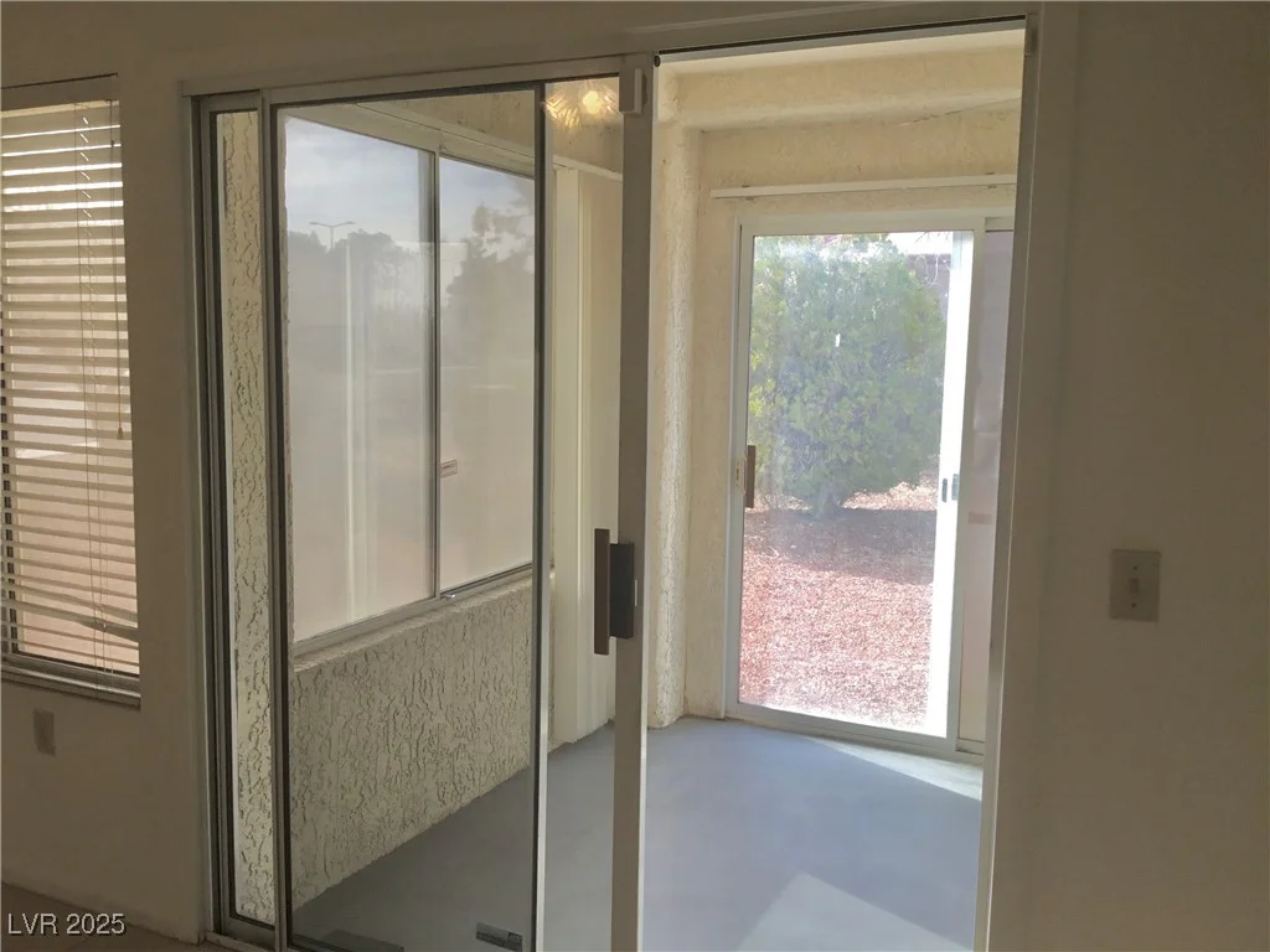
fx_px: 1137
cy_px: 476
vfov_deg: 45.4
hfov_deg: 58.4
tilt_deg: -6.7
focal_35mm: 31
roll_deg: -0.9
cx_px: 635
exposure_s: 1/120
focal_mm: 3.3
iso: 25
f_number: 2.4
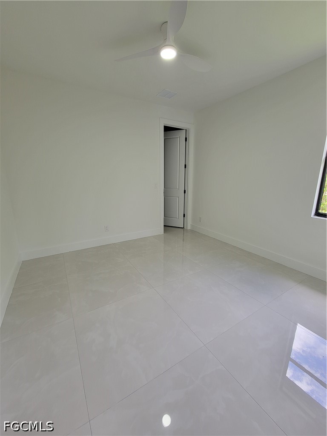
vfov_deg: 106.2
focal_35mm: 13
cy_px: 218
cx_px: 164
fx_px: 164
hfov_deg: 89.9
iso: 80
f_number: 2.2
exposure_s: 1/60
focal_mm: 2.2
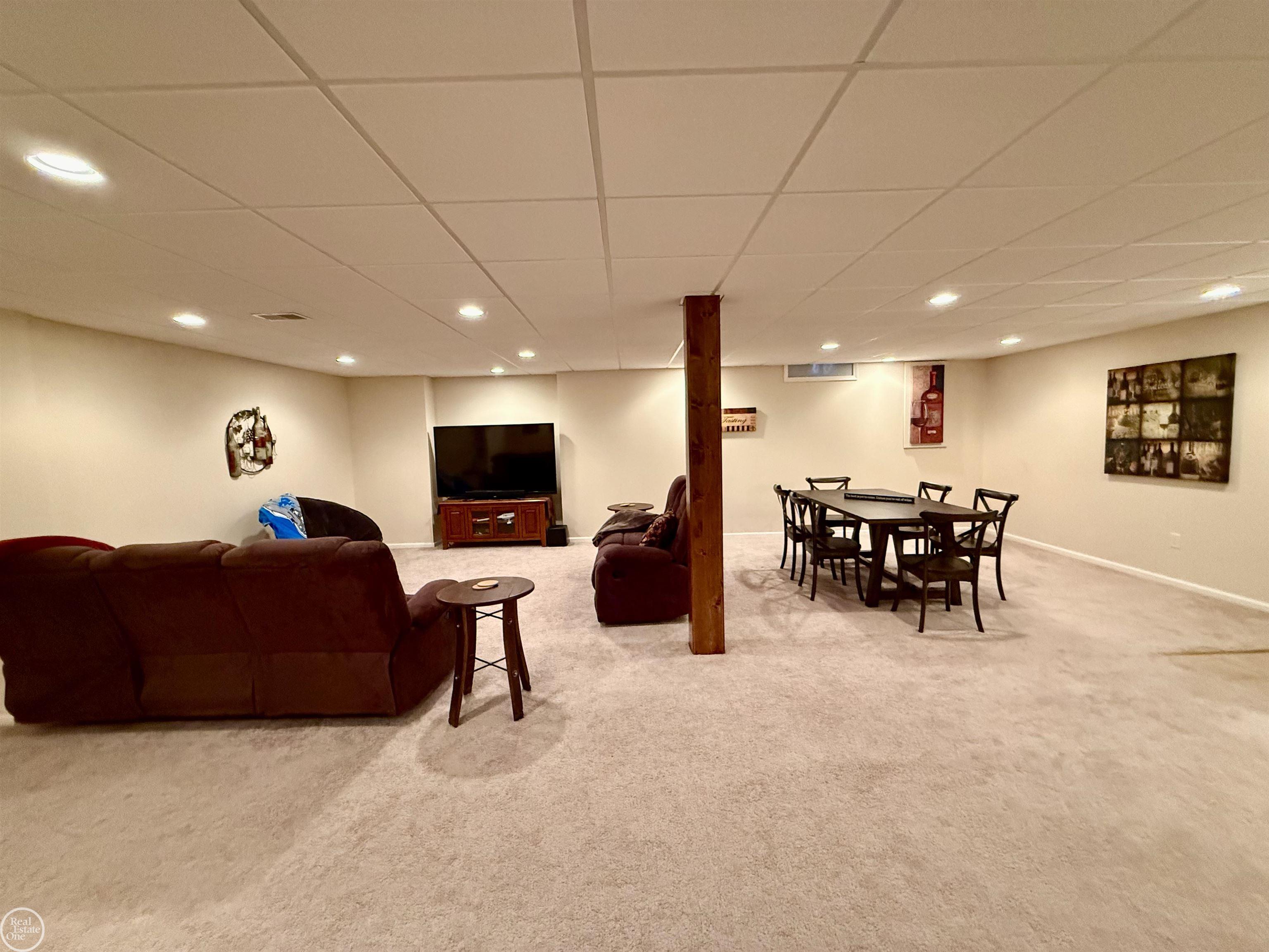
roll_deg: +2.0
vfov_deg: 85.7
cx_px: 634
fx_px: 513
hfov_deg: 102.1
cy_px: 476
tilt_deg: -5.1
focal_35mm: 14
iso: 800
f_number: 2.2
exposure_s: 1/60
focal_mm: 2.22
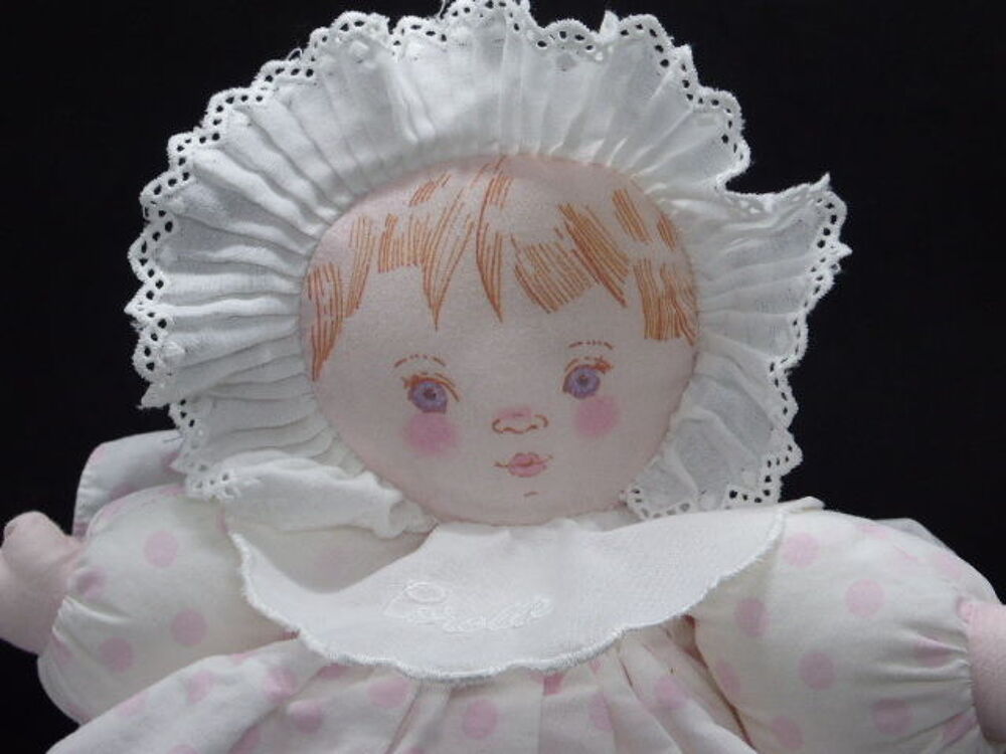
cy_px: 377
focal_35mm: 57
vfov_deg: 25.7
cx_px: 503
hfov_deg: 33.8
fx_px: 1657
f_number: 4.6
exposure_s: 1/60
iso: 160
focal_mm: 9.7
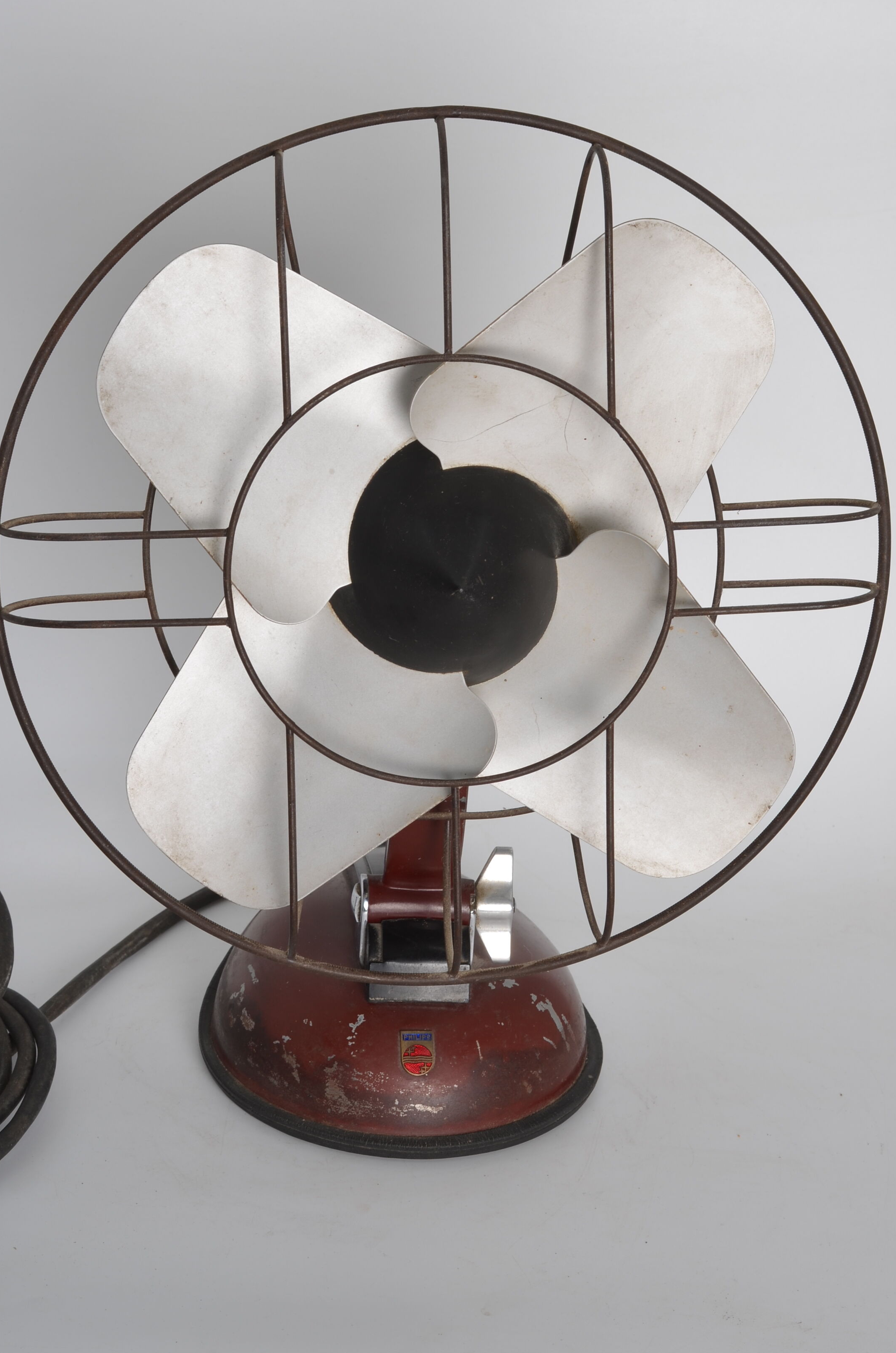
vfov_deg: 23.7
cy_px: 680
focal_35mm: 86
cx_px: 471
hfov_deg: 15.8
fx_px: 3225
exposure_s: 1/125
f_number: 11
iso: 100
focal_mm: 50
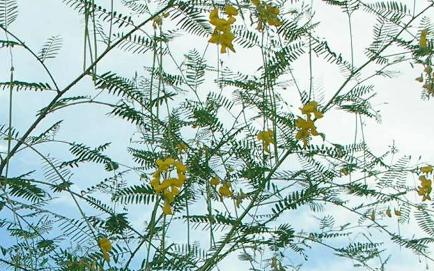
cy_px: 274
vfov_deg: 12.2
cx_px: 81
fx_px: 1254
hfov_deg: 19.4
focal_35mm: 106
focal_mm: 5.8
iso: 71
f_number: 8.5
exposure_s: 1/115
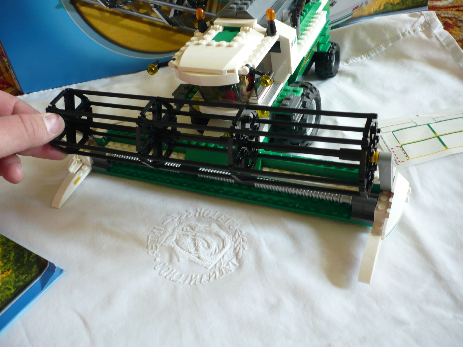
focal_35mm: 35
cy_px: 174
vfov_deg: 40.7
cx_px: 232
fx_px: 468
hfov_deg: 52.6
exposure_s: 1/30
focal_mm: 5.8
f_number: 2.8
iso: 160
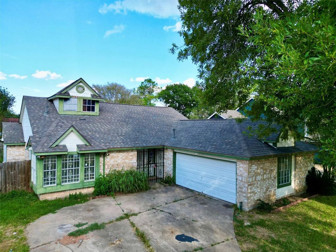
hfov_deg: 71.6
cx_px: 168
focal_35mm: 24
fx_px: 233
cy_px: 126
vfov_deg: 56.8
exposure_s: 1/1250
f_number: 1.7
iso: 110
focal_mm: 6.72
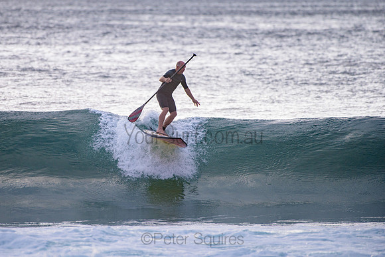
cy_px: 110
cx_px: 149
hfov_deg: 3.4
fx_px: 6555
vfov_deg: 2.2
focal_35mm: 613
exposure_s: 1/1000
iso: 200
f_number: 5.6
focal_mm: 500
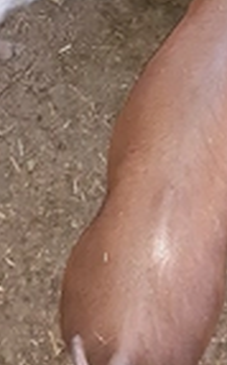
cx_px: 209
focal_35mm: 80
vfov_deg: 22.8
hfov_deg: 16.0
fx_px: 794
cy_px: -120
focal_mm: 3.6
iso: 400
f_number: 1.9
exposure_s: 1/25
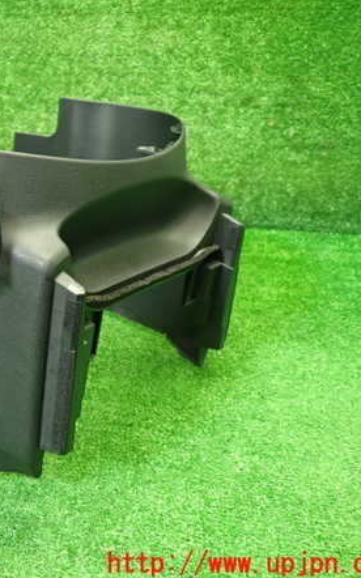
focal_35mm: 36
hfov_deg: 32.8
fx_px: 567
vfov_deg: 54.0
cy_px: 286
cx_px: 10
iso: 250
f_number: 2
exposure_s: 1/30
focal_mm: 4.5
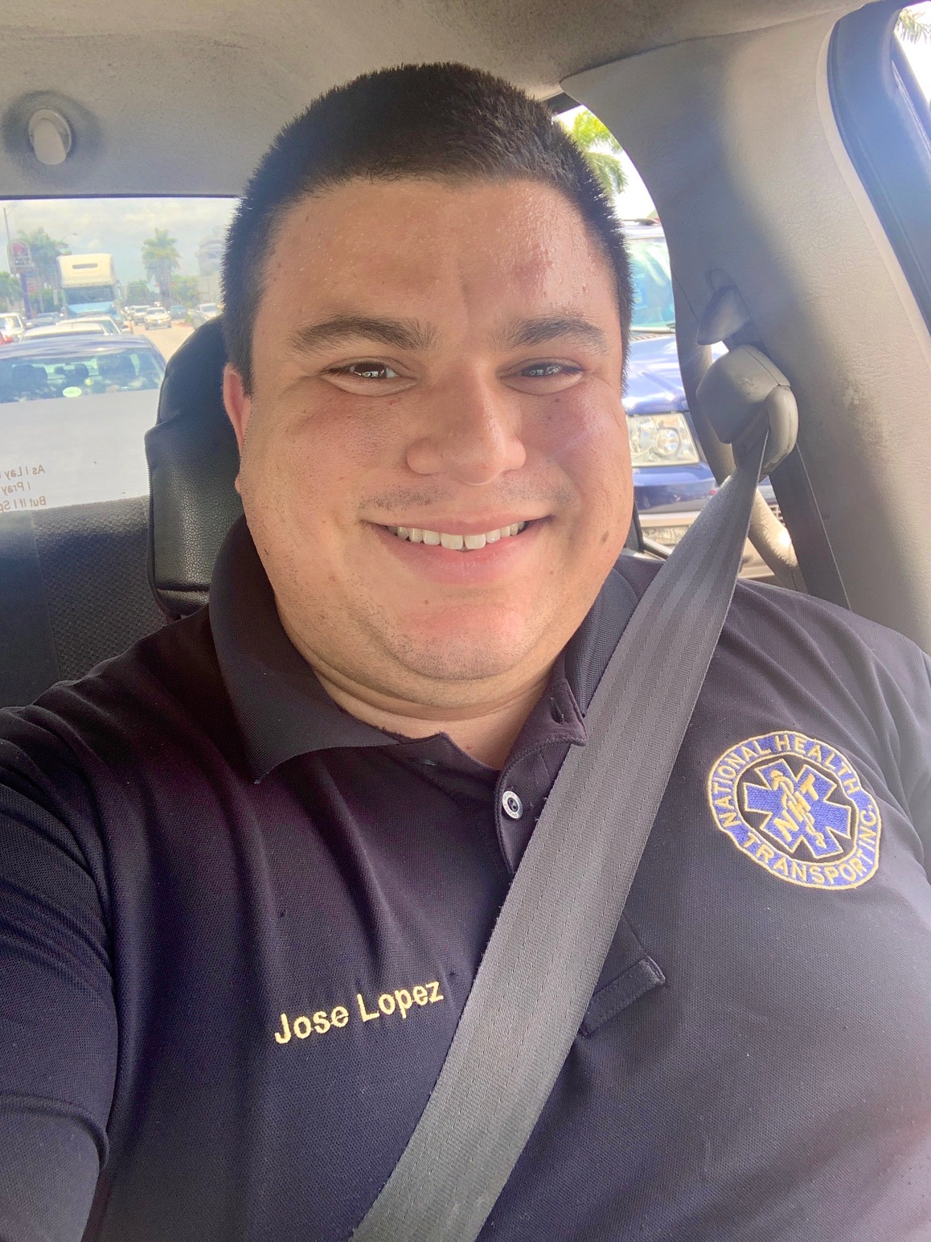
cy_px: 621
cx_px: 466
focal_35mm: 32
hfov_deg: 44.2
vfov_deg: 56.8
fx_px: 1148
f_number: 2.2
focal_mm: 2.87
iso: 25
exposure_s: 1/121
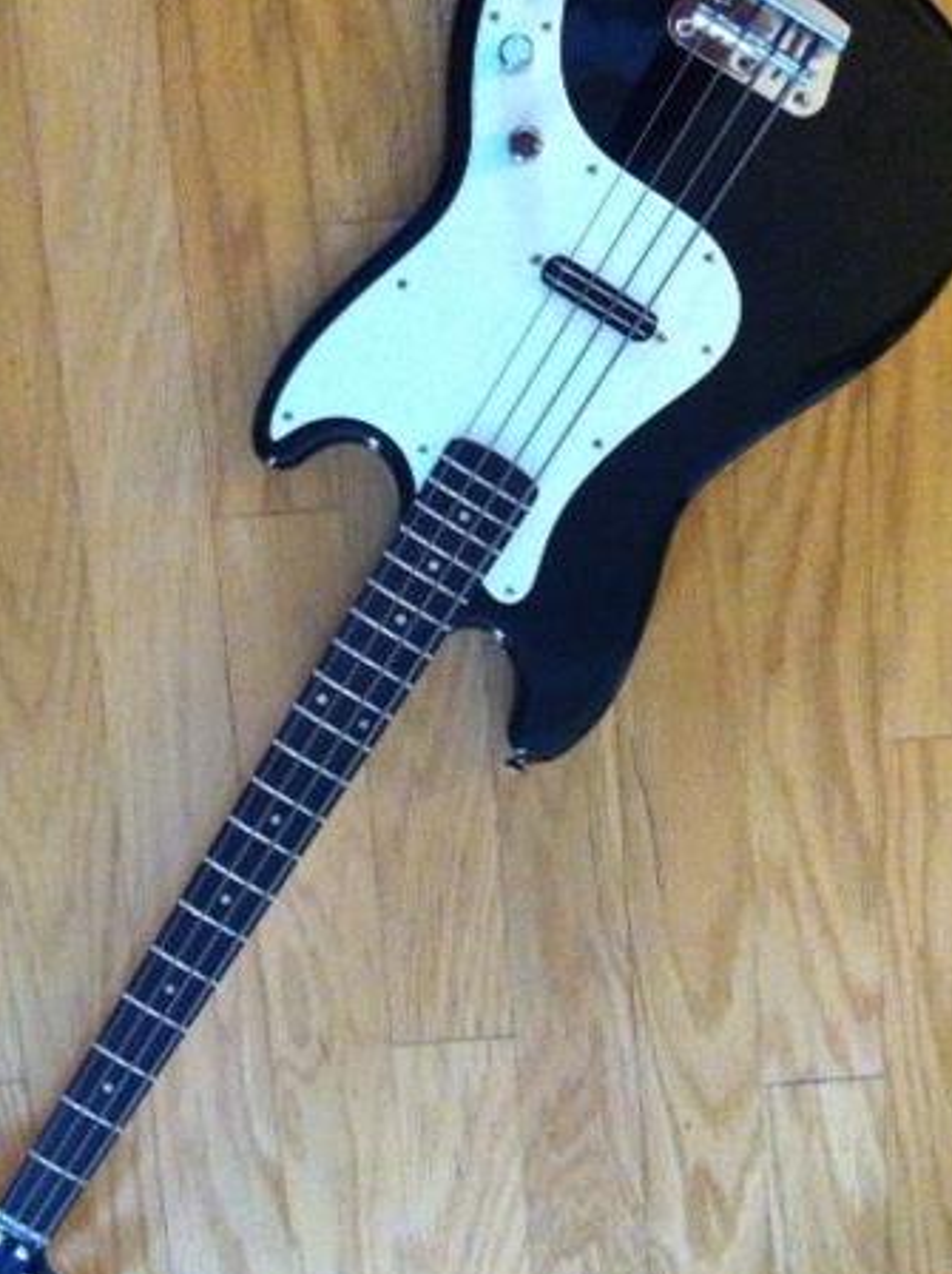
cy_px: 680
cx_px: 404
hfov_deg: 29.0
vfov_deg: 38.2
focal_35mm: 50
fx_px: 1837
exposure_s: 1/15
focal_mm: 3.9
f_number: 2.8
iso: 800
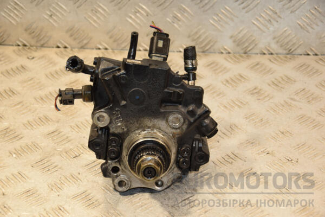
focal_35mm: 99
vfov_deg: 13.8
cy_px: 108
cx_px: 162
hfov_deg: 20.6
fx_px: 894
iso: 800
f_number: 5.3
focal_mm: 66
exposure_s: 1/160
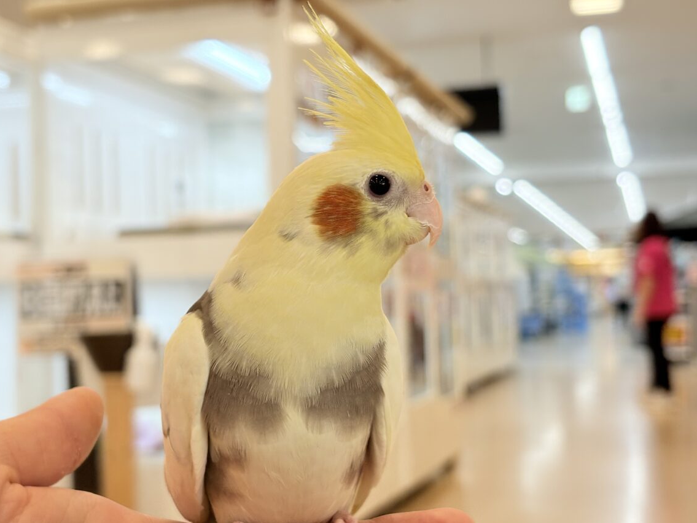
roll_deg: +2.8
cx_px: 331
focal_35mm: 55
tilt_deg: +2.2
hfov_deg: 34.9
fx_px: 1107
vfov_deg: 26.6
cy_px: 275
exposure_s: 1/100
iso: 40
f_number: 1.6
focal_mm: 5.96
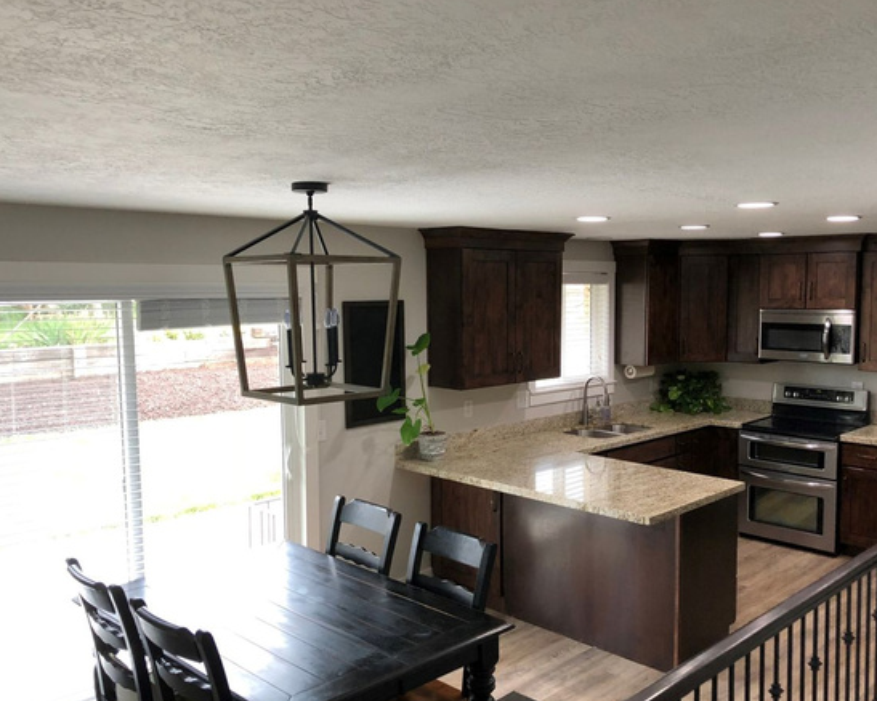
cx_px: 486
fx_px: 830
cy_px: 366
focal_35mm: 32
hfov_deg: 55.6
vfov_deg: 45.7
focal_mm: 4
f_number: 1.8
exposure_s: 1/30
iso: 32
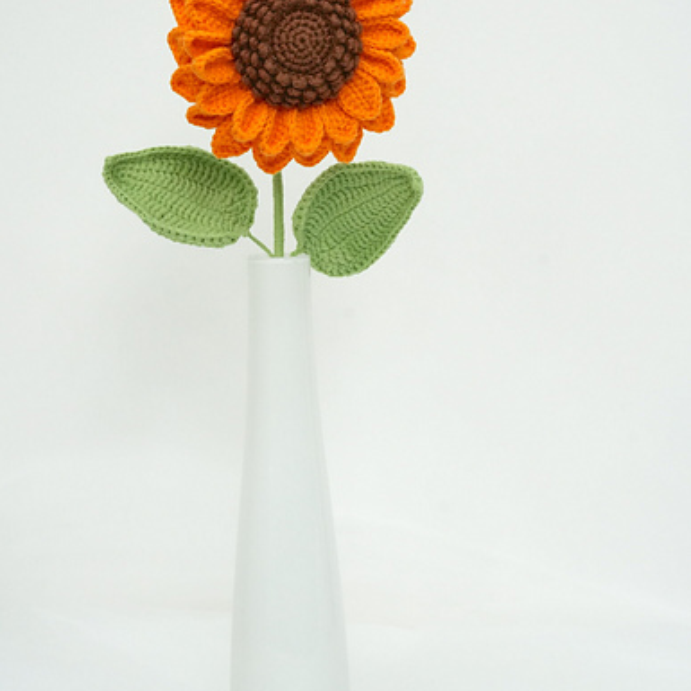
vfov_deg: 17.4
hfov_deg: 17.6
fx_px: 2236
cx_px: 310
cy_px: 144
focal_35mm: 99
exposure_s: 1/125
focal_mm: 70
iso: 4000
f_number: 9
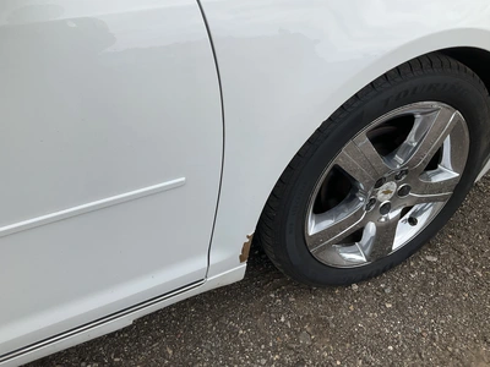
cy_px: 184
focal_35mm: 29
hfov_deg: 61.7
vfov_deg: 48.2
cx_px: 245
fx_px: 411
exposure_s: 1/944
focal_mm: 3
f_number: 1.8
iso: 25
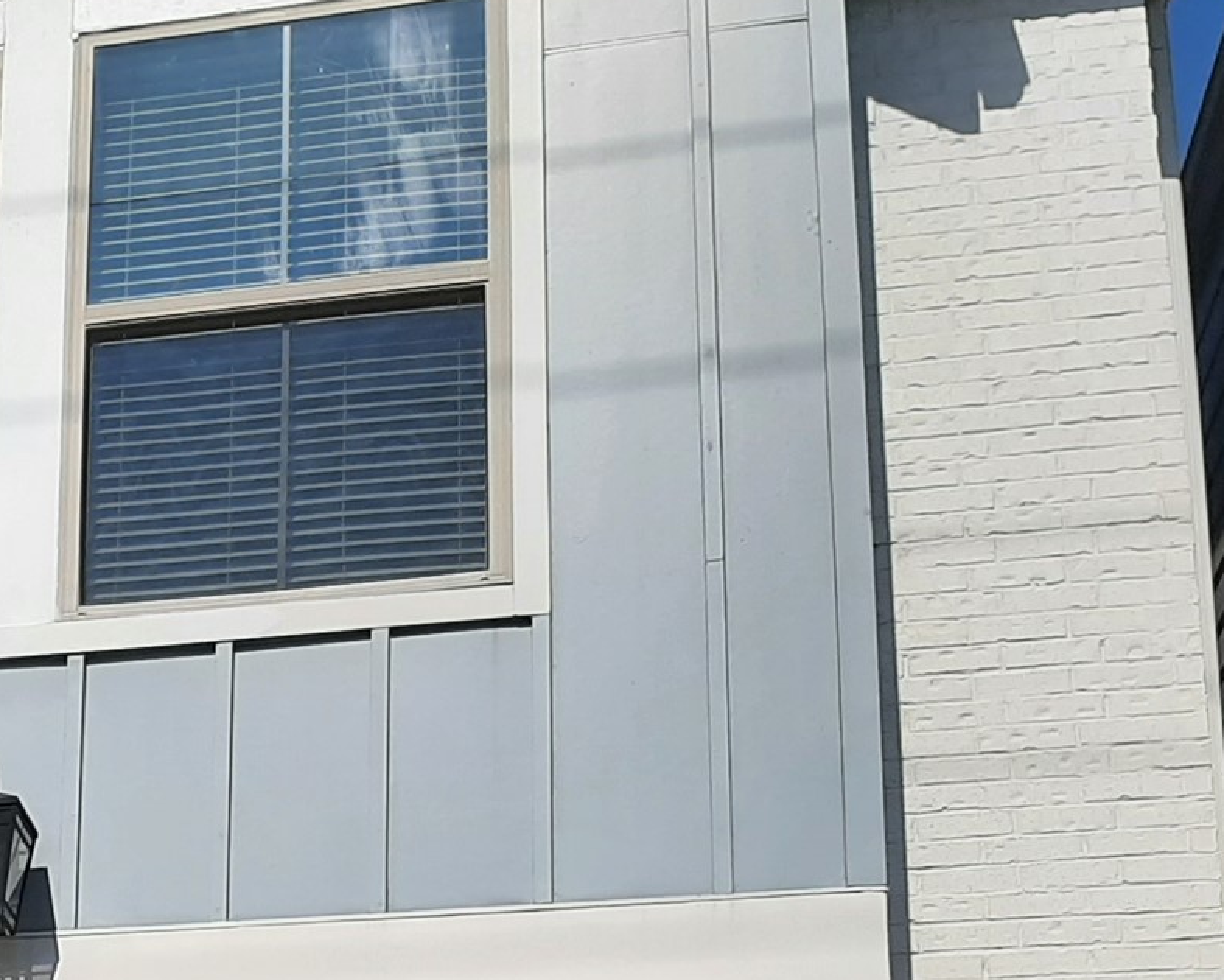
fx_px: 2391
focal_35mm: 66
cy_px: 1173
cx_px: 42
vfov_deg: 21.5
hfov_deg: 27.3
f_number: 1.7
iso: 40
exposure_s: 1/5128
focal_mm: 3.93
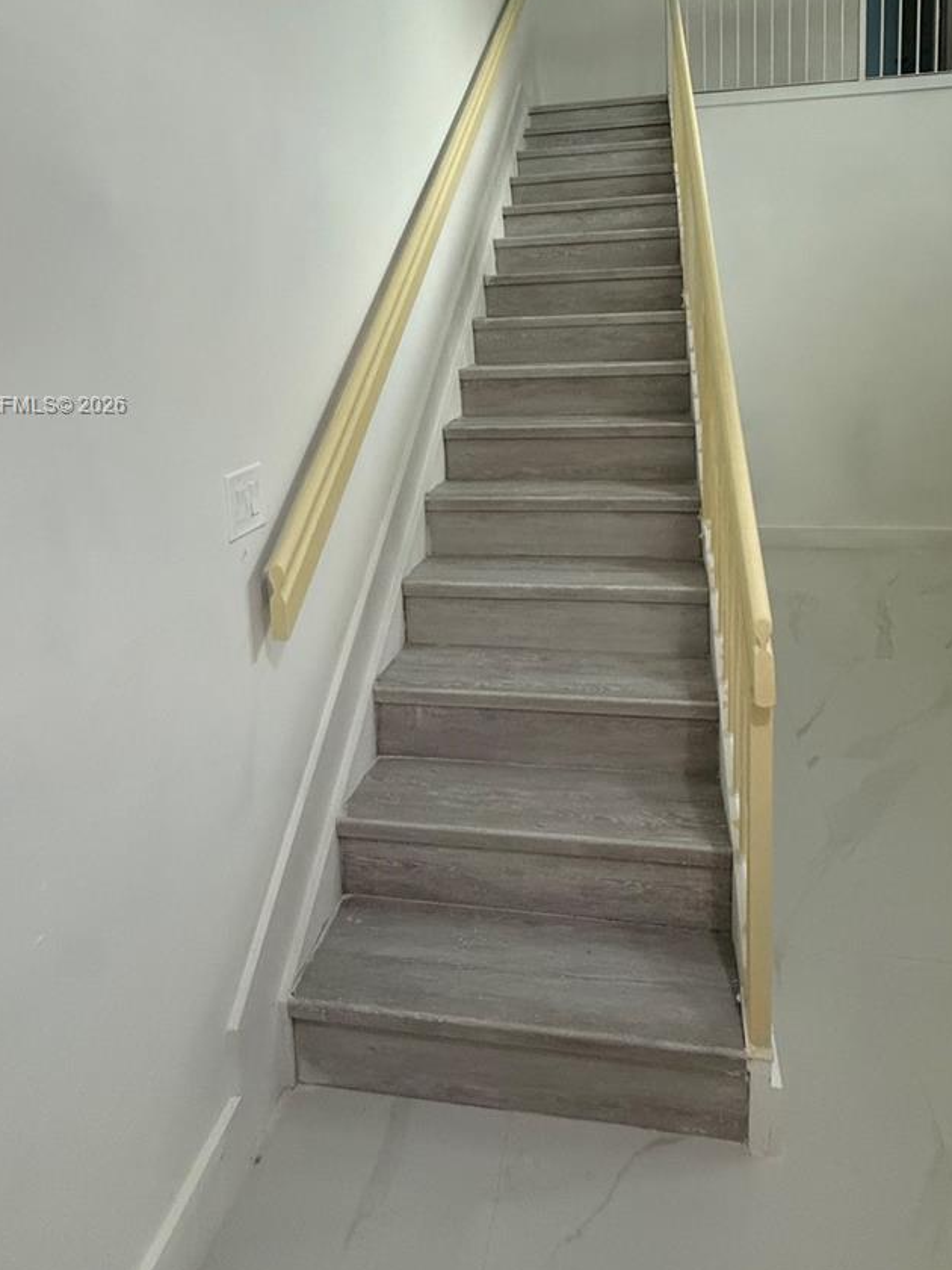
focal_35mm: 20
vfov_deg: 78.6
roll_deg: +1.8
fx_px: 733
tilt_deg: -5.0
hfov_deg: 65.8
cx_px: 526
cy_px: 407
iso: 320
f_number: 2.2
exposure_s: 1/120
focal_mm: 2.22
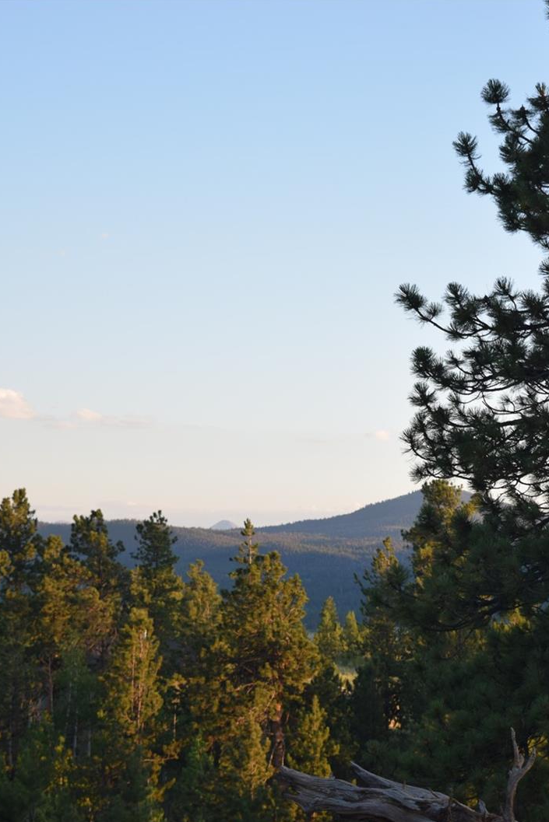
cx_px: 451
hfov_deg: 11.6
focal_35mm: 118
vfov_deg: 17.3
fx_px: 2698
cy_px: 412
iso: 200
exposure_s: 1/125
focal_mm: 52
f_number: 5.6
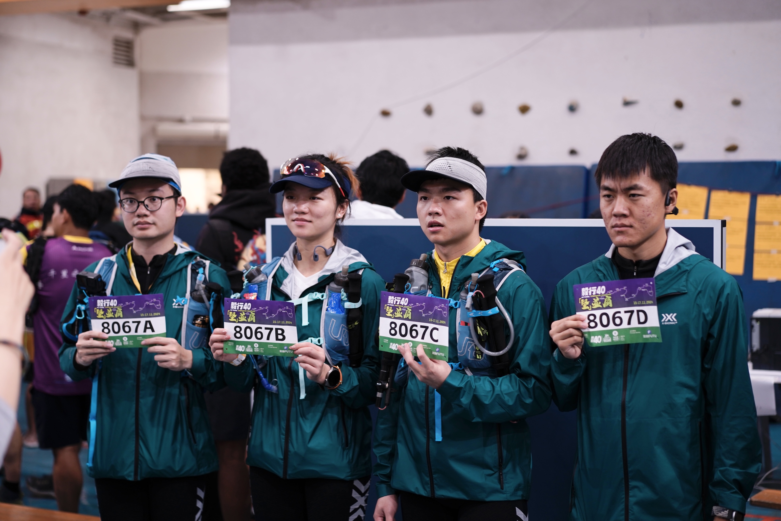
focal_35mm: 55
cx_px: 390
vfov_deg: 24.6
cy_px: 260
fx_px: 1193
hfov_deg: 36.2
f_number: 2.5
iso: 400
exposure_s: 1/60
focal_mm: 55
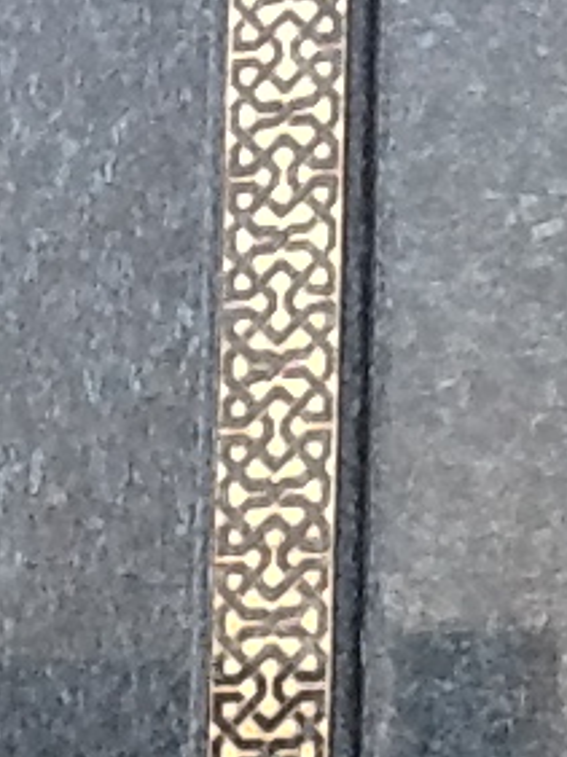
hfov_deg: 9.5
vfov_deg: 13.2
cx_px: 903
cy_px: 505
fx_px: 3281
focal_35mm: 150
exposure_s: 1/311
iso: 40
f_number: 2.4
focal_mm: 2.03
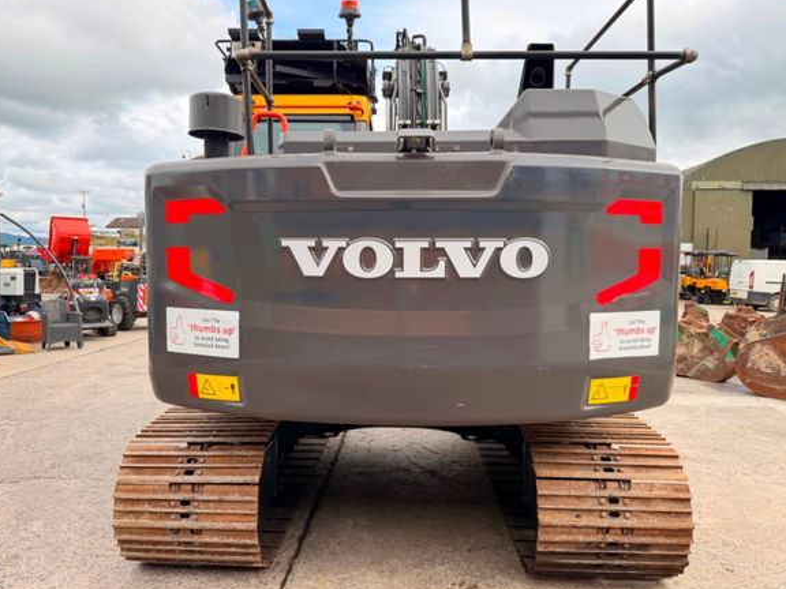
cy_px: 290
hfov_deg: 69.4
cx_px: 378
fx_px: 568
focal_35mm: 25
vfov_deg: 54.9
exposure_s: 1/967
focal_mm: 6.76
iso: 100
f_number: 1.78
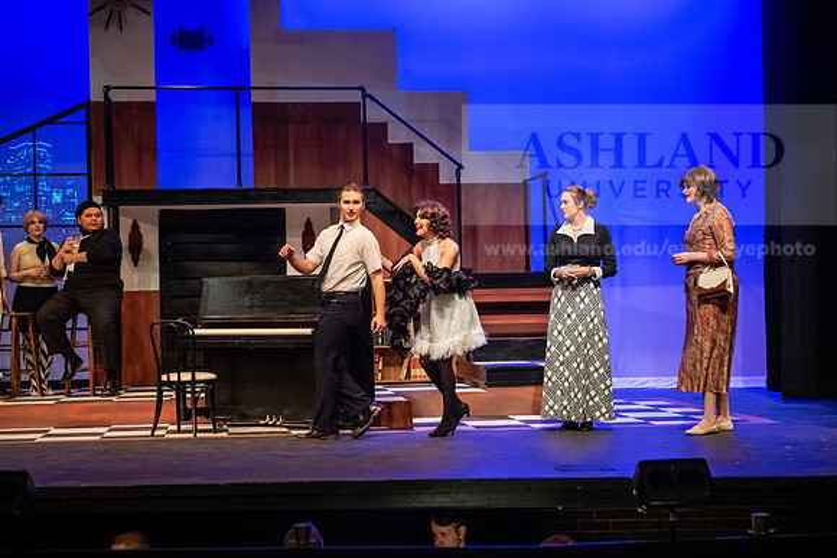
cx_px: 418
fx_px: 1628
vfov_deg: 19.5
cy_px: 279
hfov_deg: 28.8
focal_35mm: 70
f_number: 3.2
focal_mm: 70
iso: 3200
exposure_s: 1/200
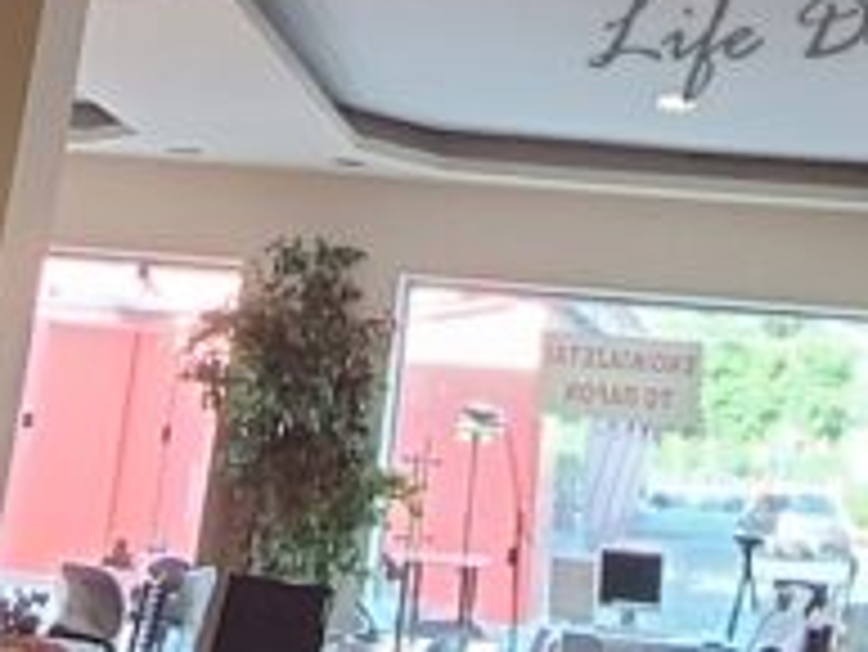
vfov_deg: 19.6
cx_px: 517
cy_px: -207
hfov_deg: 28.1
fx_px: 1731
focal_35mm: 69
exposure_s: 1/50
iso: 125
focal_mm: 1.74
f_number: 2.2
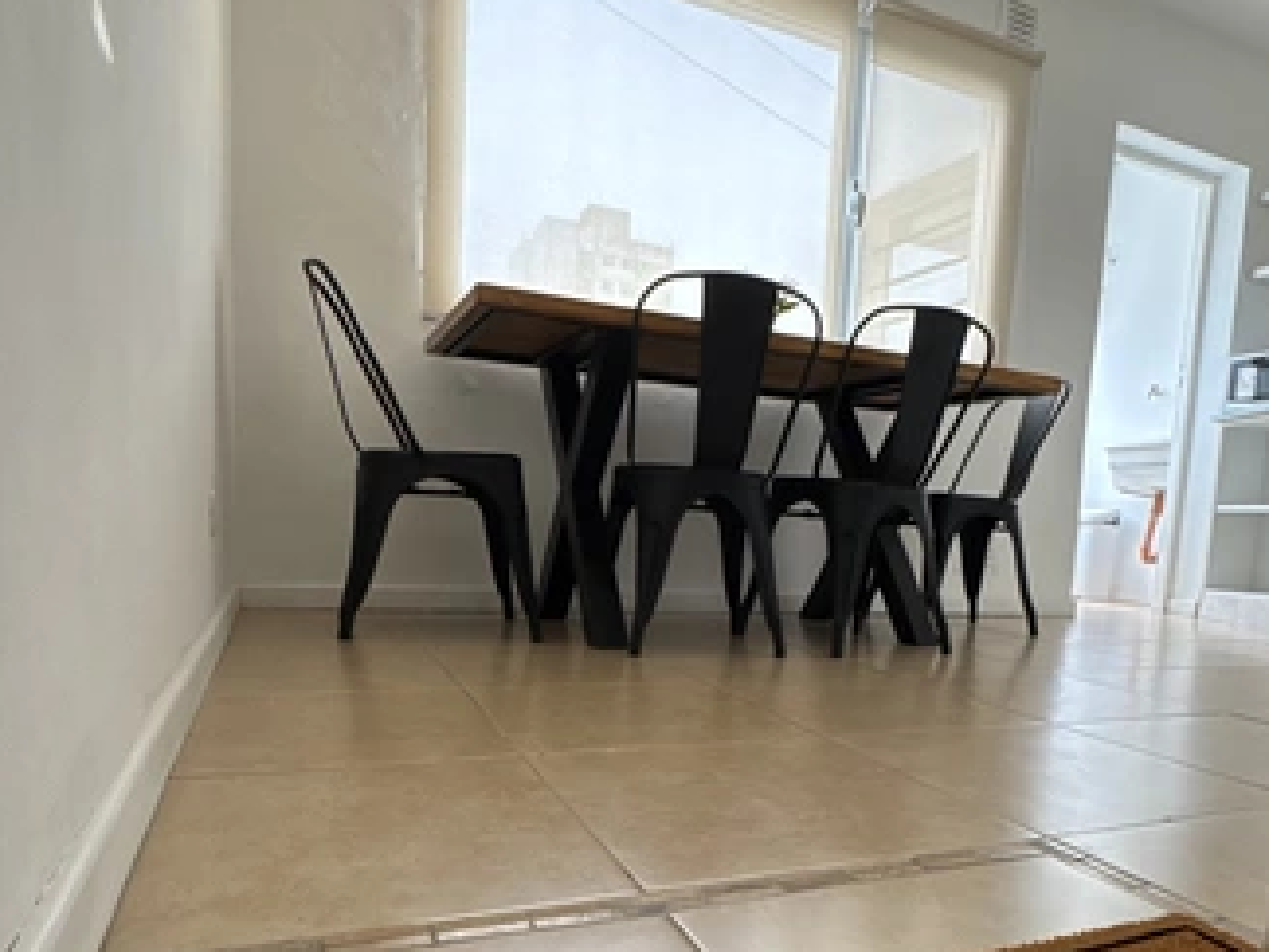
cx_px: 748
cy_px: 635
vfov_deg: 66.8
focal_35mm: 19
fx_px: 697
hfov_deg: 83.8
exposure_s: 1/99
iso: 250
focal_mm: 2.22
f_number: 2.2
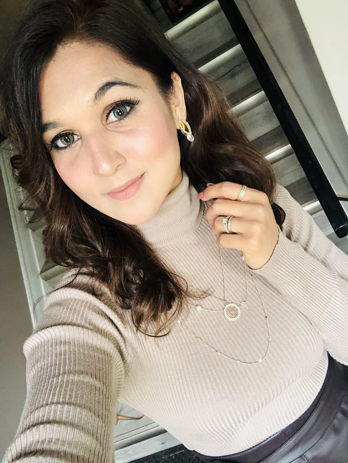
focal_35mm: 32
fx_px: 428
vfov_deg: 56.8
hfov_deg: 44.2
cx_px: 174
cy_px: 232
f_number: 2.2
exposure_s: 1/60
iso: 250
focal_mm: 2.87
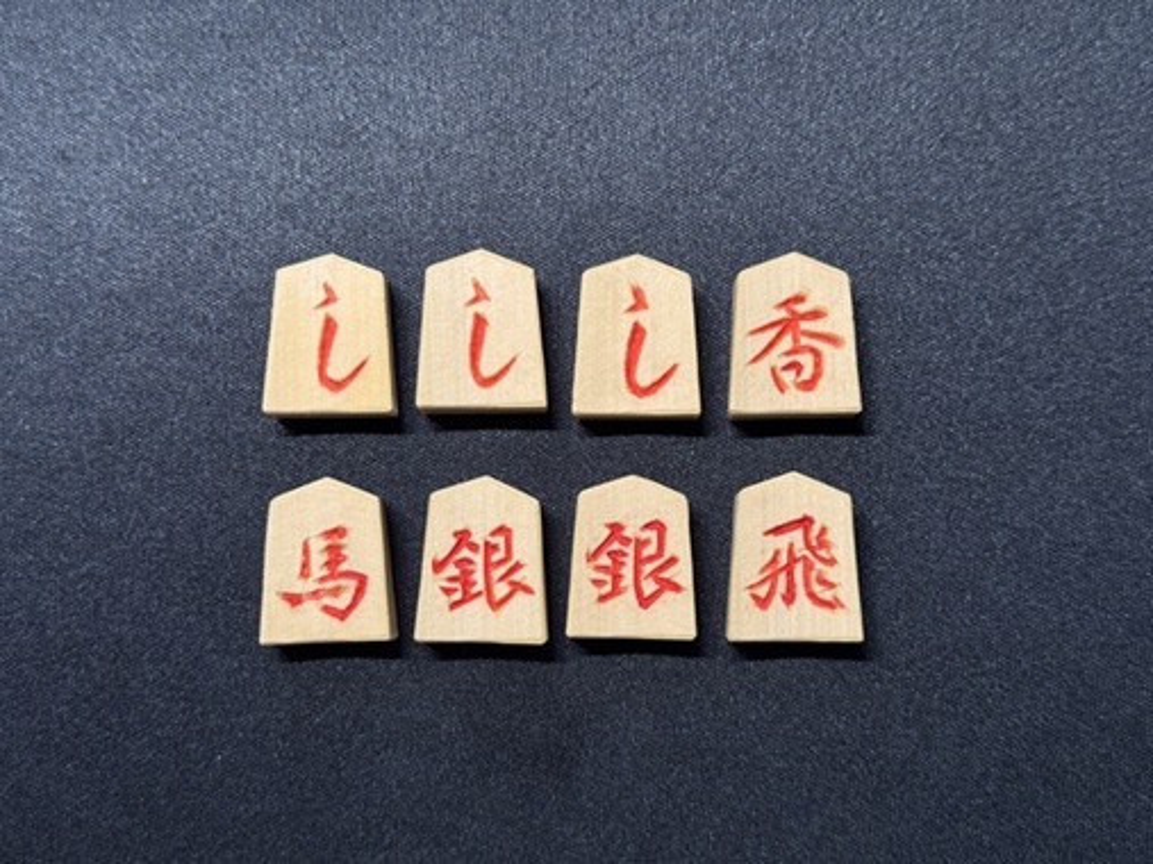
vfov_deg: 30.3
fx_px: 1598
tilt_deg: -85.4
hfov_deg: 39.7
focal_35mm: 48
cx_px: 576
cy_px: 432
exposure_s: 1/60
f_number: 1.78
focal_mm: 6.76
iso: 250
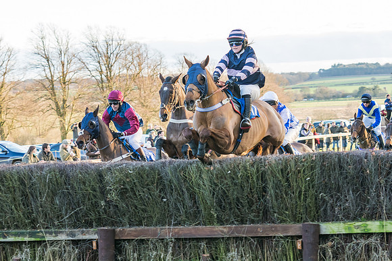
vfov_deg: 10.9
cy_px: 121
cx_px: 202
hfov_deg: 16.3
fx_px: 1369
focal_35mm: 126
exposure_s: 1/500
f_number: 4
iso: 800
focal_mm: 70
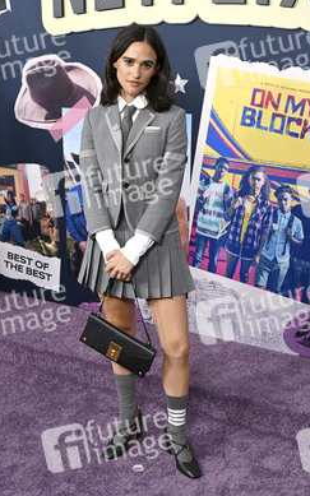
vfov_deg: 44.4
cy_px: 251
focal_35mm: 45
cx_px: 144
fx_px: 609
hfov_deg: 28.6
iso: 1250
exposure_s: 1/250
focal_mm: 43
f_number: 5.6
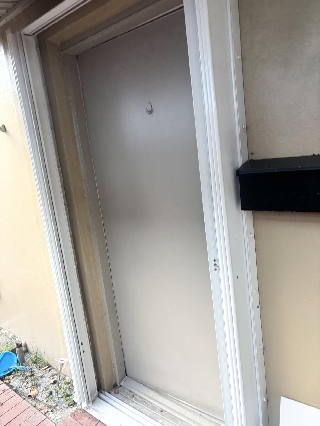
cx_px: 160
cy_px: 213
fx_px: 320
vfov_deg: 67.3
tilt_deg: -5.0
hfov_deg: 53.1
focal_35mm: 26
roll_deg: +7.2
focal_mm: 5.96
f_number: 1.6
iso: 250
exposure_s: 1/60
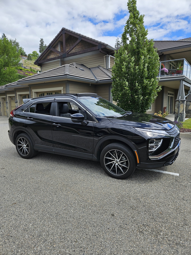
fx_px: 169
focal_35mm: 23
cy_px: 128
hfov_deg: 58.9
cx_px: 96
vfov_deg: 73.9
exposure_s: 1/1677
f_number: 1.8
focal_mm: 5.4
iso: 32
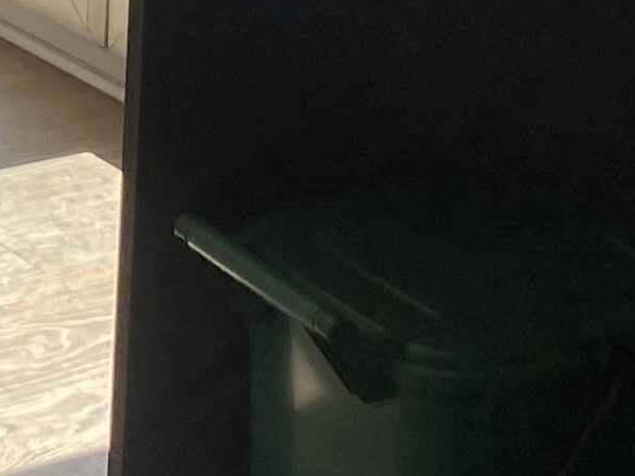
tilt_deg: -12.3
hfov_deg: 10.4
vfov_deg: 7.8
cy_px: -698
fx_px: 3210
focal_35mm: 175
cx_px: -617
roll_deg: +0.6
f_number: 1.8
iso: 32
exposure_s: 1/456
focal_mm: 4.25
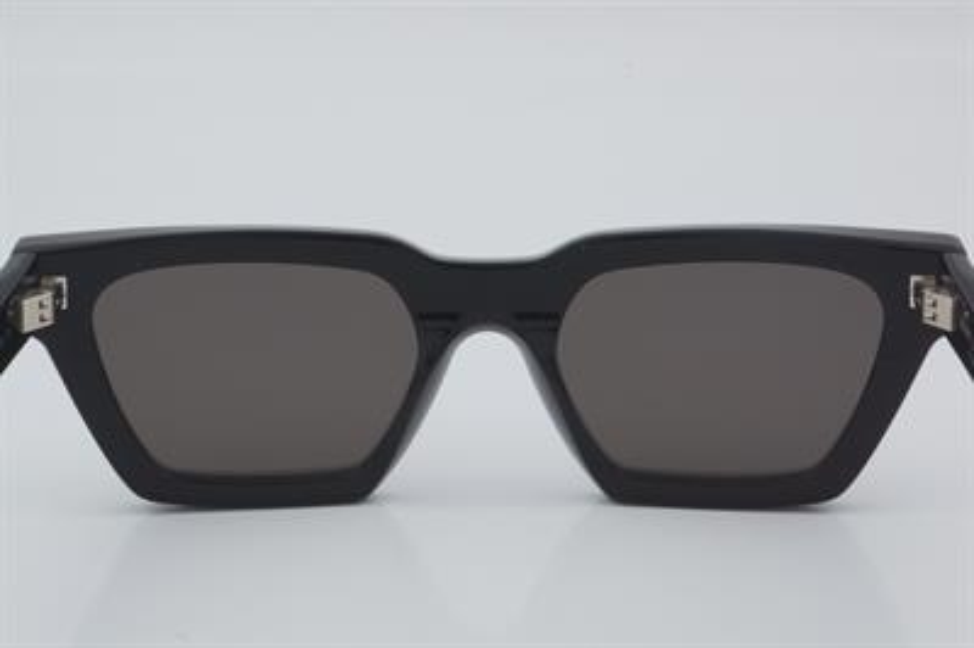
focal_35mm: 82
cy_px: 324
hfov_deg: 24.6
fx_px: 2230
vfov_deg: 16.5
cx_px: 487
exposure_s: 1/4
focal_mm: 55
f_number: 32
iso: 100
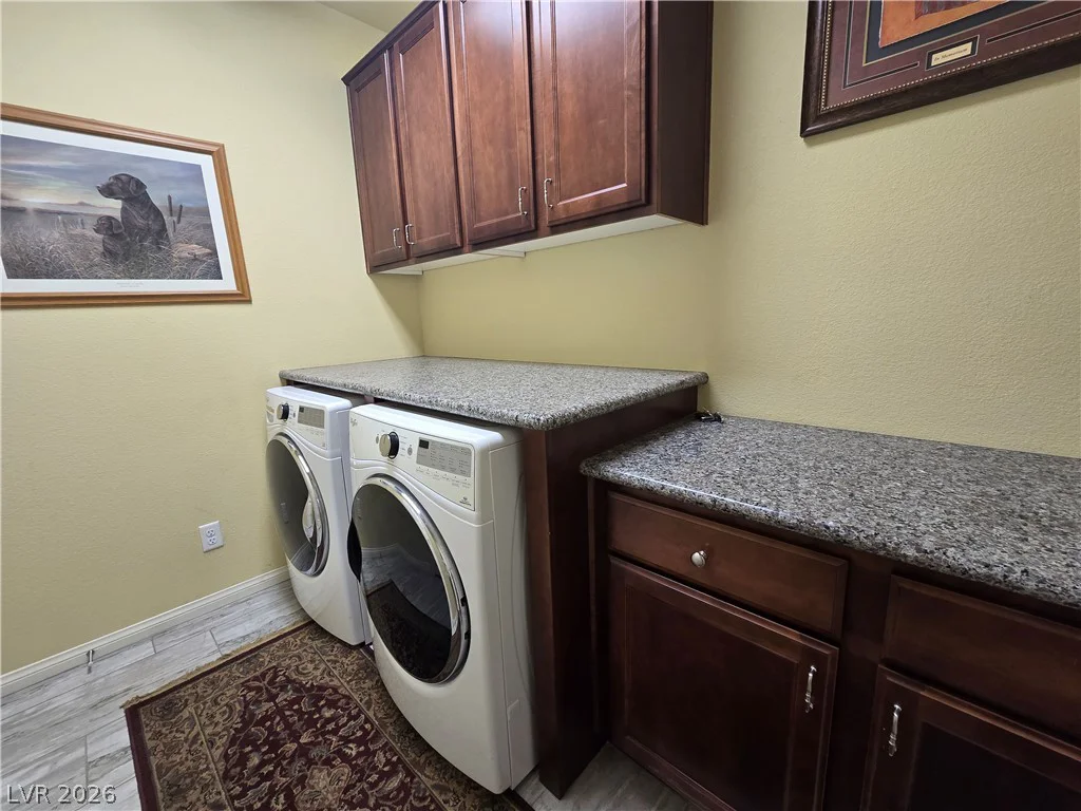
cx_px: 540
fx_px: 406
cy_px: 406
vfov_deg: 89.9
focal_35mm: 13
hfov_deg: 106.2
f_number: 2.2
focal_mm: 2.2
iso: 160
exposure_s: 1/60
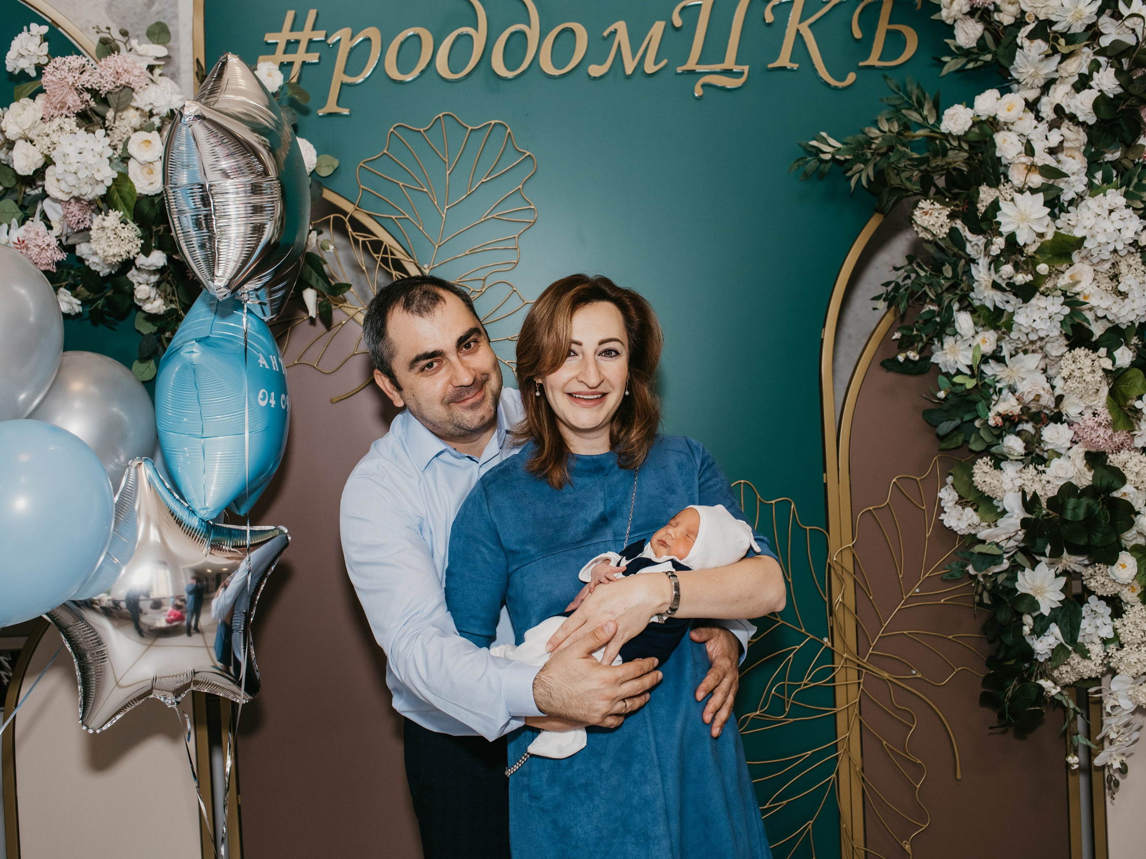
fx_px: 1258
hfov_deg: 49.0
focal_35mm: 38
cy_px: 429
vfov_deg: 37.7
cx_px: 560
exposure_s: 1/160
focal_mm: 35
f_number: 4
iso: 500
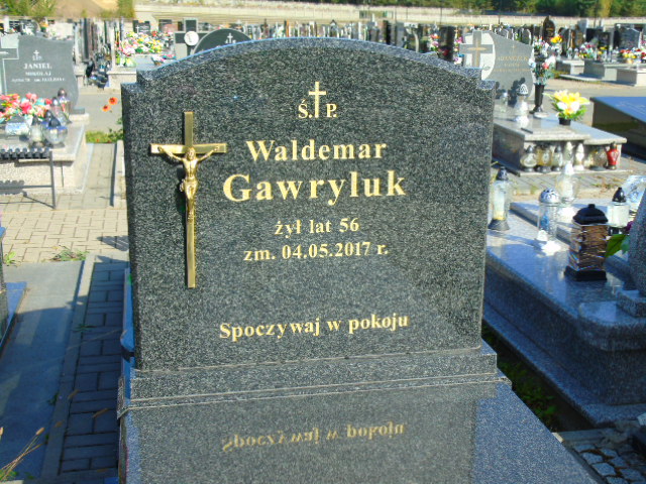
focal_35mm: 46
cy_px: 242
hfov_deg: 41.2
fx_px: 858
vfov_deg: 31.5
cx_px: 323
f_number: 4.1
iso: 80
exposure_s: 1/320
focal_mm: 8.2
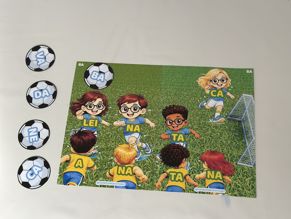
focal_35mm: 48
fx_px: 404
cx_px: 146
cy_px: 110
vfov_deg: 30.3
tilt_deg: -67.6
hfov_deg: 39.7
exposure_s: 1/172
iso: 100
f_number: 1.78
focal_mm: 6.86
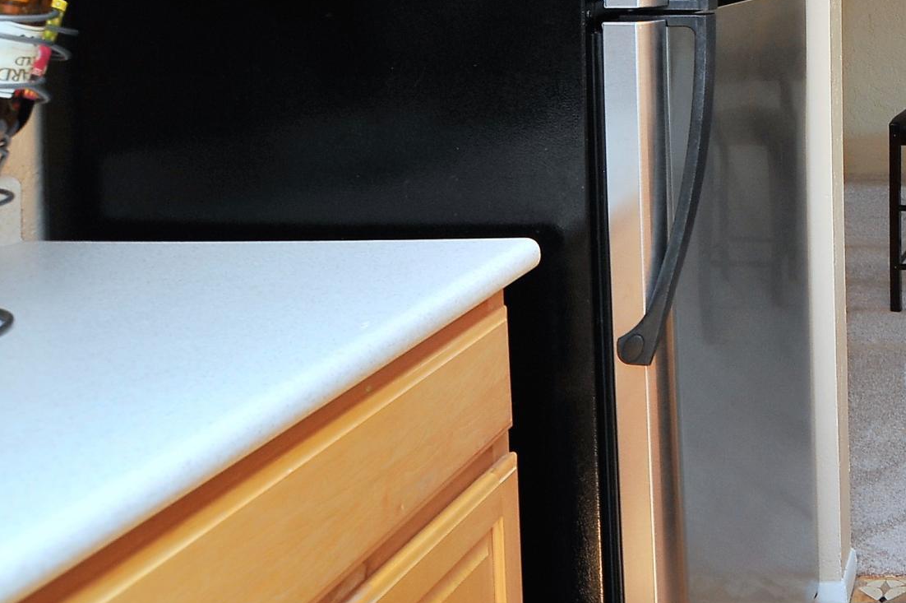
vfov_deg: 25.3
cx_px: 1140
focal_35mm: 49
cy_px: -80
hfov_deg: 32.0
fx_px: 1232
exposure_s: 1/30
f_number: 7.1
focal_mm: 18
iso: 640
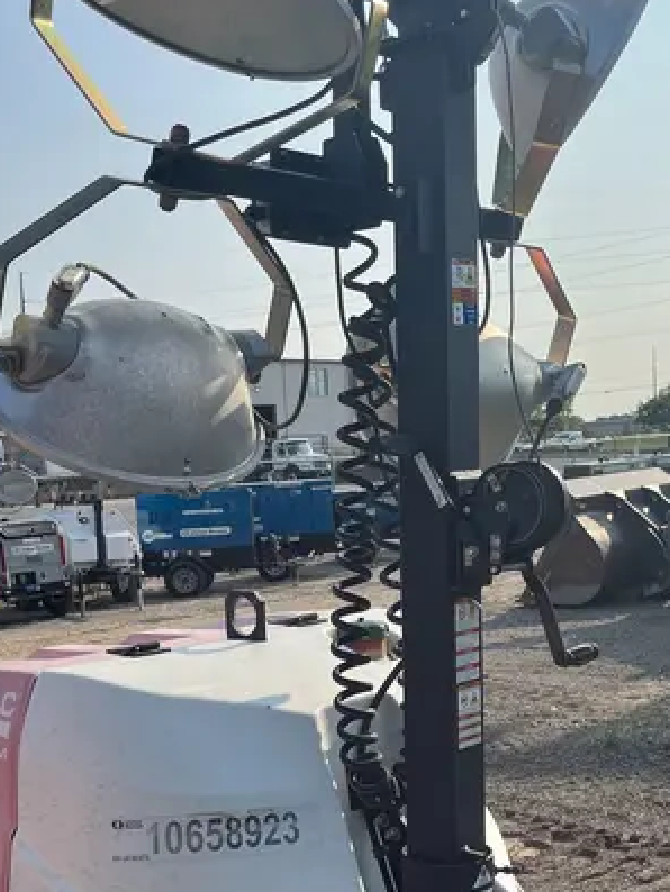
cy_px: 599
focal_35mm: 48
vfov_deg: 39.2
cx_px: 315
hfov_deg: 30.3
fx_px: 1238
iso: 50
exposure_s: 1/4854
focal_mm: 5.1
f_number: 1.6
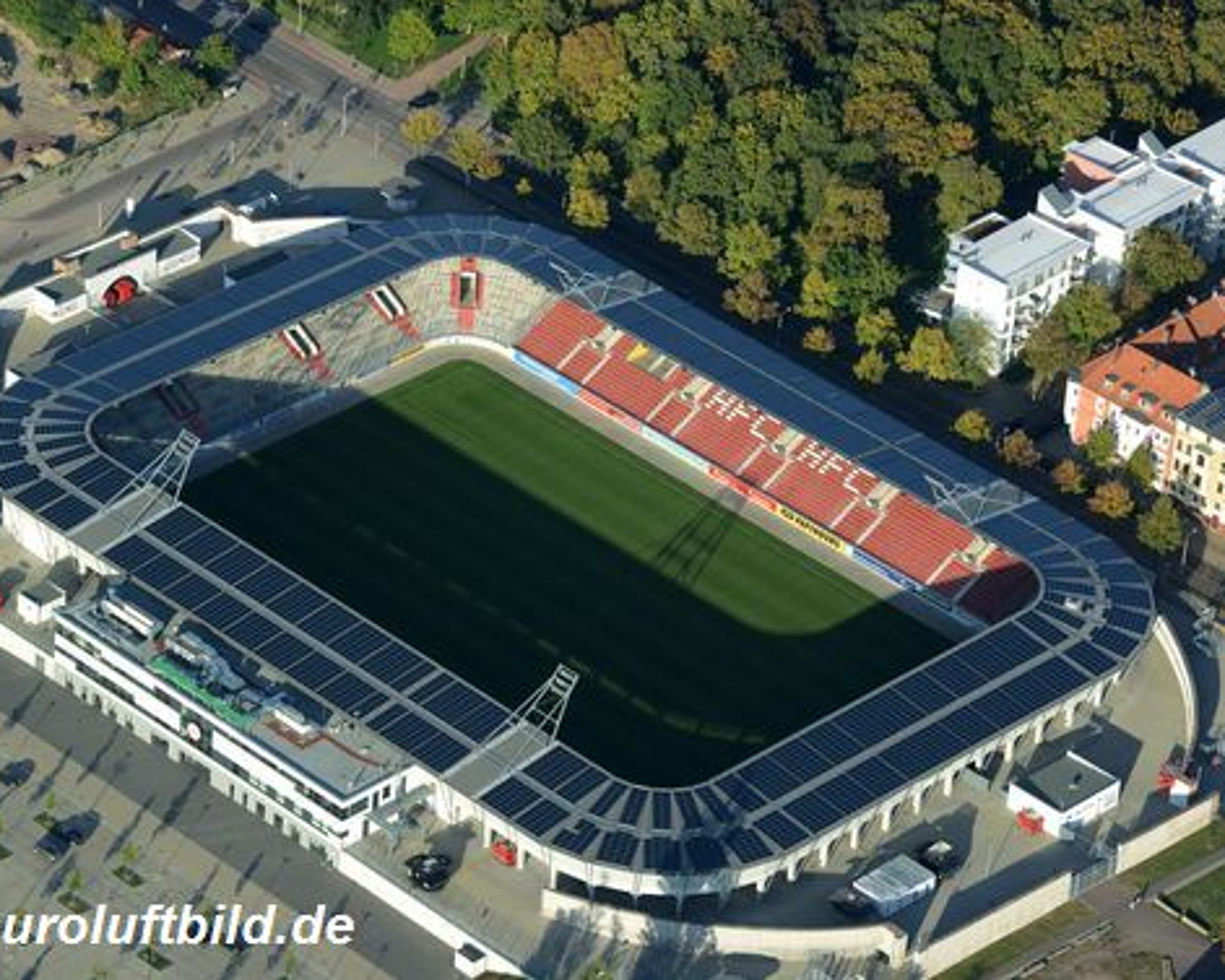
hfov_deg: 12.1
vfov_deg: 9.7
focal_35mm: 159
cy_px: 489
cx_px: 546
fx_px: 5766
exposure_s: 1/1600
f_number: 6.3
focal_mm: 140
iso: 800
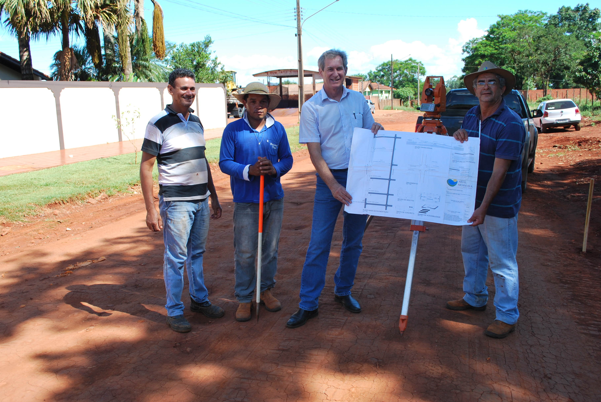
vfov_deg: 41.2
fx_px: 535
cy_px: 192
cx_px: 288
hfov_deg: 58.6
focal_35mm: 32
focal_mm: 20
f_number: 6.3
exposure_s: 1/160
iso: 100
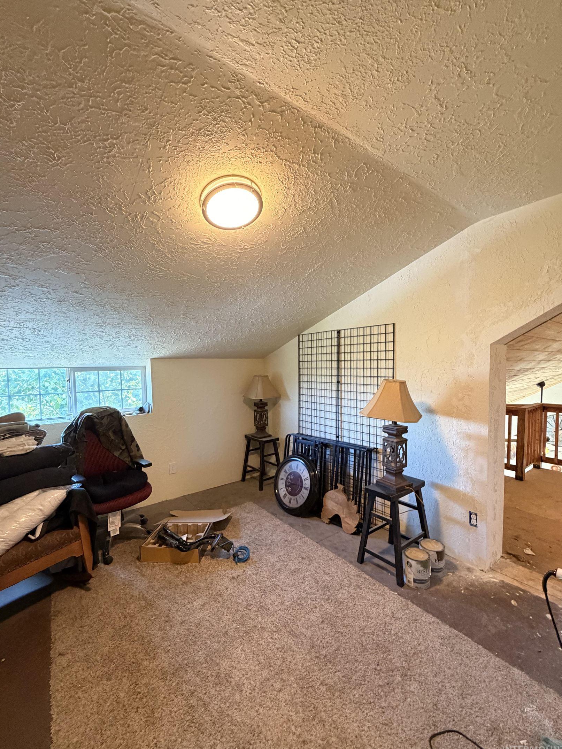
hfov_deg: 81.8
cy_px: 385
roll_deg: +1.5
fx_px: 325
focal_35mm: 15
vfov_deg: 98.1
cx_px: 282
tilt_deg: -4.5
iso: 500
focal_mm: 2.22
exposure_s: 1/60
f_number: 2.2
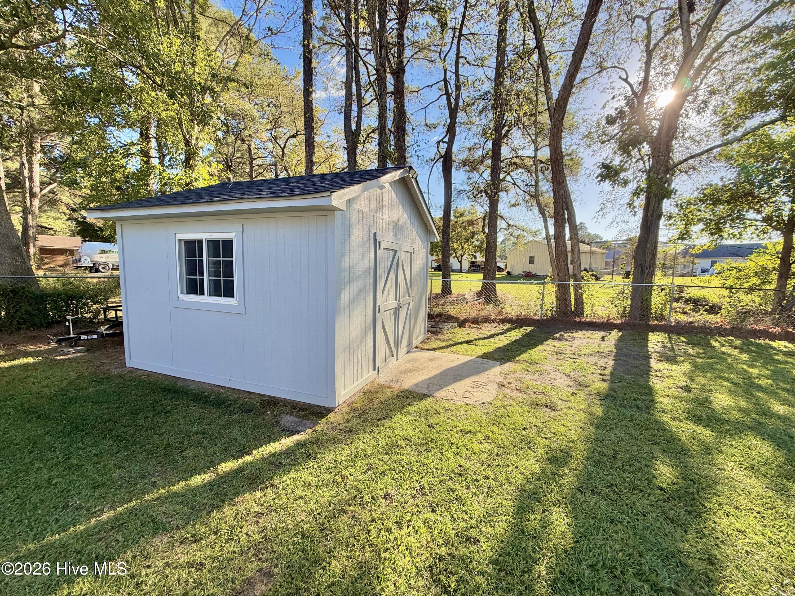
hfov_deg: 102.1
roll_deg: -0.5
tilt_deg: -5.5
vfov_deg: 85.7
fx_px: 322
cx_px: 398
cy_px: 298
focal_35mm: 14
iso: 50
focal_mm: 2.22
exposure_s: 1/502
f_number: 2.2
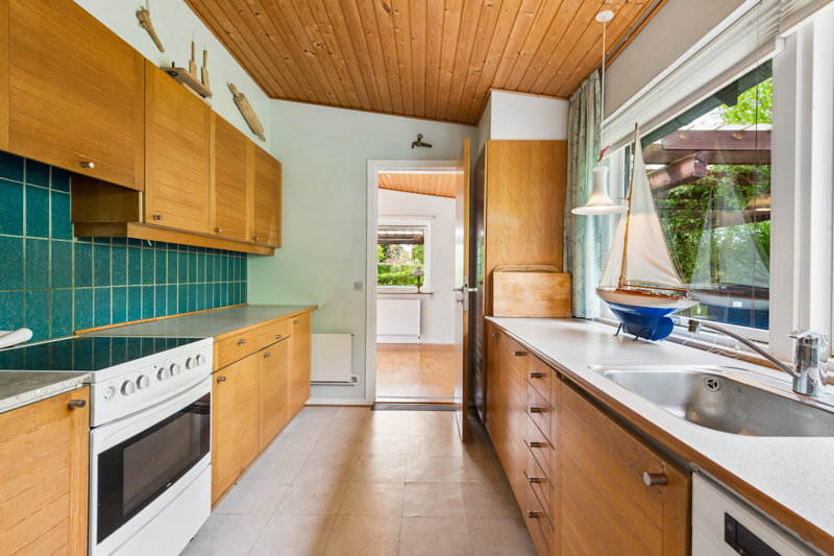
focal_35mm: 17
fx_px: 394
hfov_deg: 93.3
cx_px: 417
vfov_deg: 70.4
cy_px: 278
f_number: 10
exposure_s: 1/3.33
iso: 250
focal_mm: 17
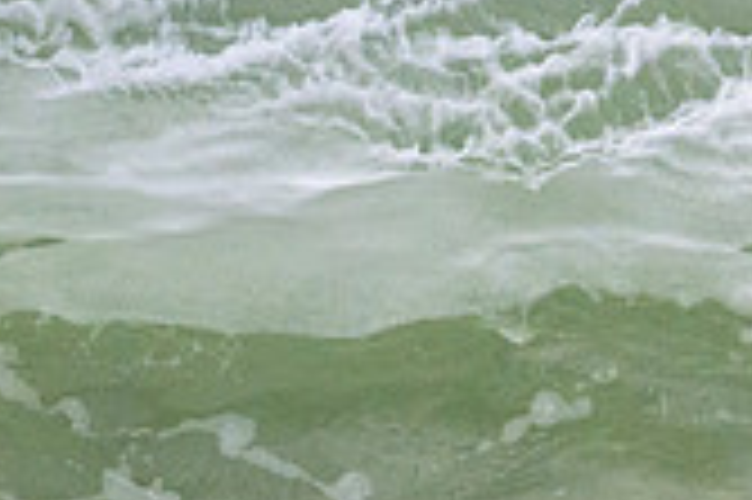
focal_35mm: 2786
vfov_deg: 0.5
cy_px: 646
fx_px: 58138
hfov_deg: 0.7
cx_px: 405
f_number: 11
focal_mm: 800
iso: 7200
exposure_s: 1/3200
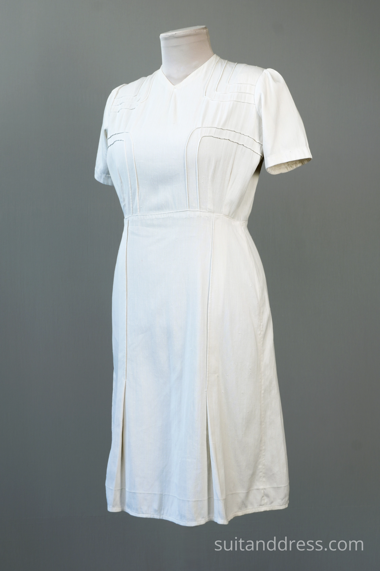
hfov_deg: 25.1
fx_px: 855
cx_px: 190
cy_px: 286
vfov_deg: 36.9
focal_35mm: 54
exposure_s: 1/25
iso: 160
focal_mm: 36
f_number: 8
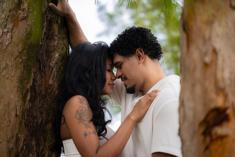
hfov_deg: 24.2
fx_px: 548
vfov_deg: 16.3
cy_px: 78
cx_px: 118
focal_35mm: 84
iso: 100
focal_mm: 56
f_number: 1.7
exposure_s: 1/200
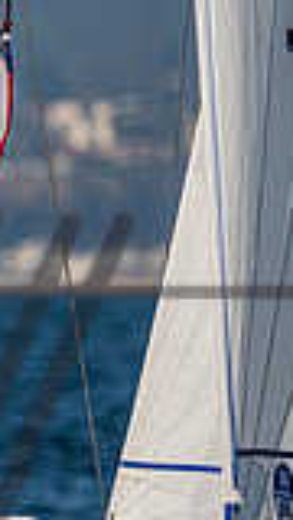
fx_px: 16229
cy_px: 261
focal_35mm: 1175
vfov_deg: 1.8
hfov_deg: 1.0
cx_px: -507
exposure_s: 1/4000
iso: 400
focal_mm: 260
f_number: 5
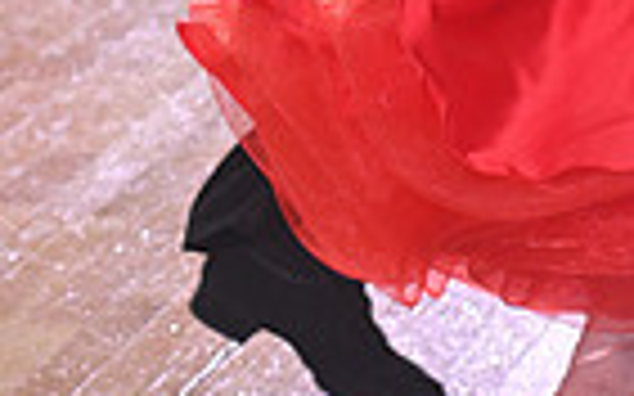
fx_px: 7980
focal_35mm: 462
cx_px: 582
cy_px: -464
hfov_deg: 4.5
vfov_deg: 2.8
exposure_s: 1/400
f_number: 5
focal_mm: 110
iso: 3200
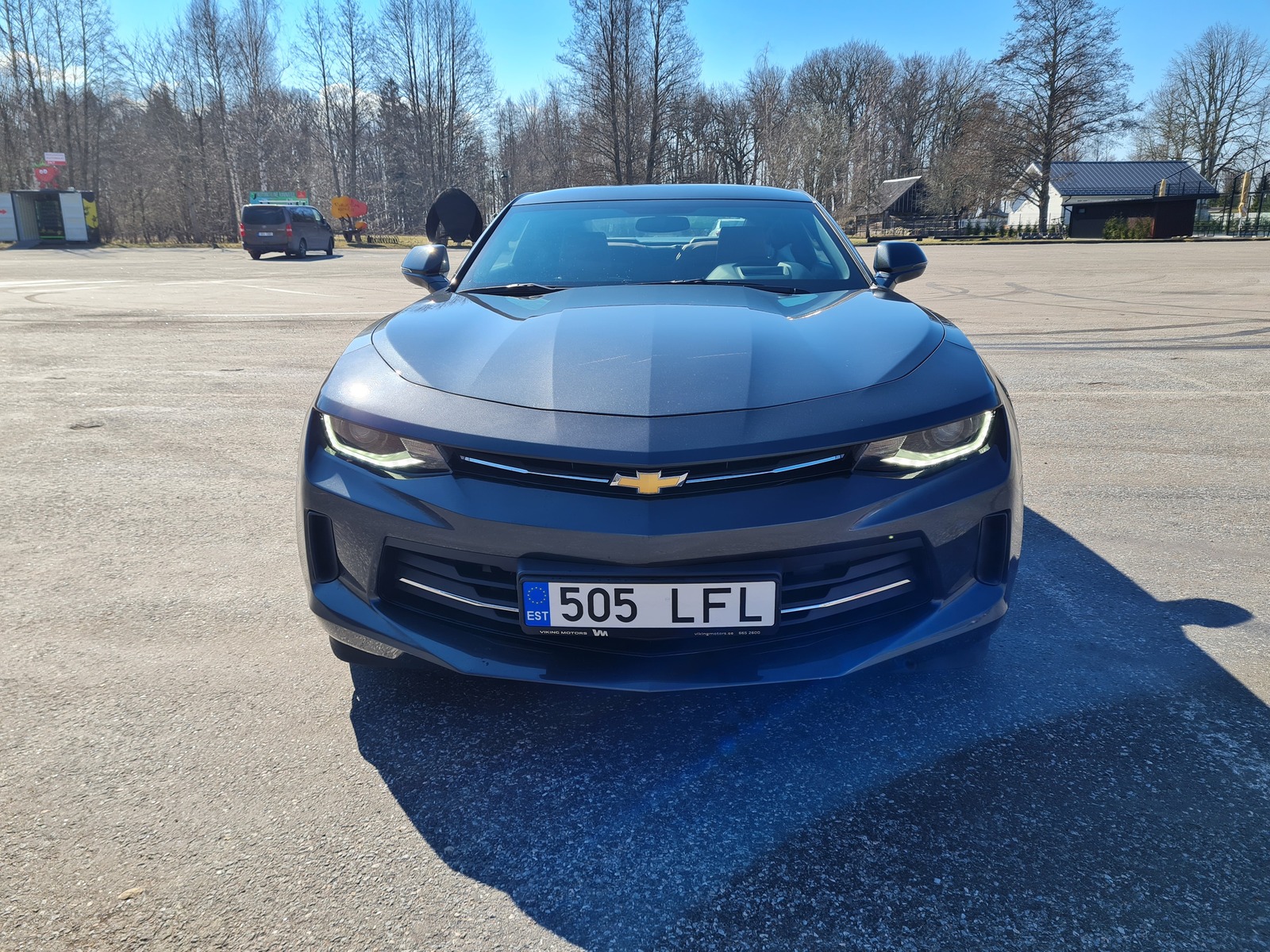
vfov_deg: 53.1
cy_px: 476
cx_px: 635
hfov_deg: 67.3
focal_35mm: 26
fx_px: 954
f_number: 1.8
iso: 50
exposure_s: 1/1624
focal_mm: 5.4
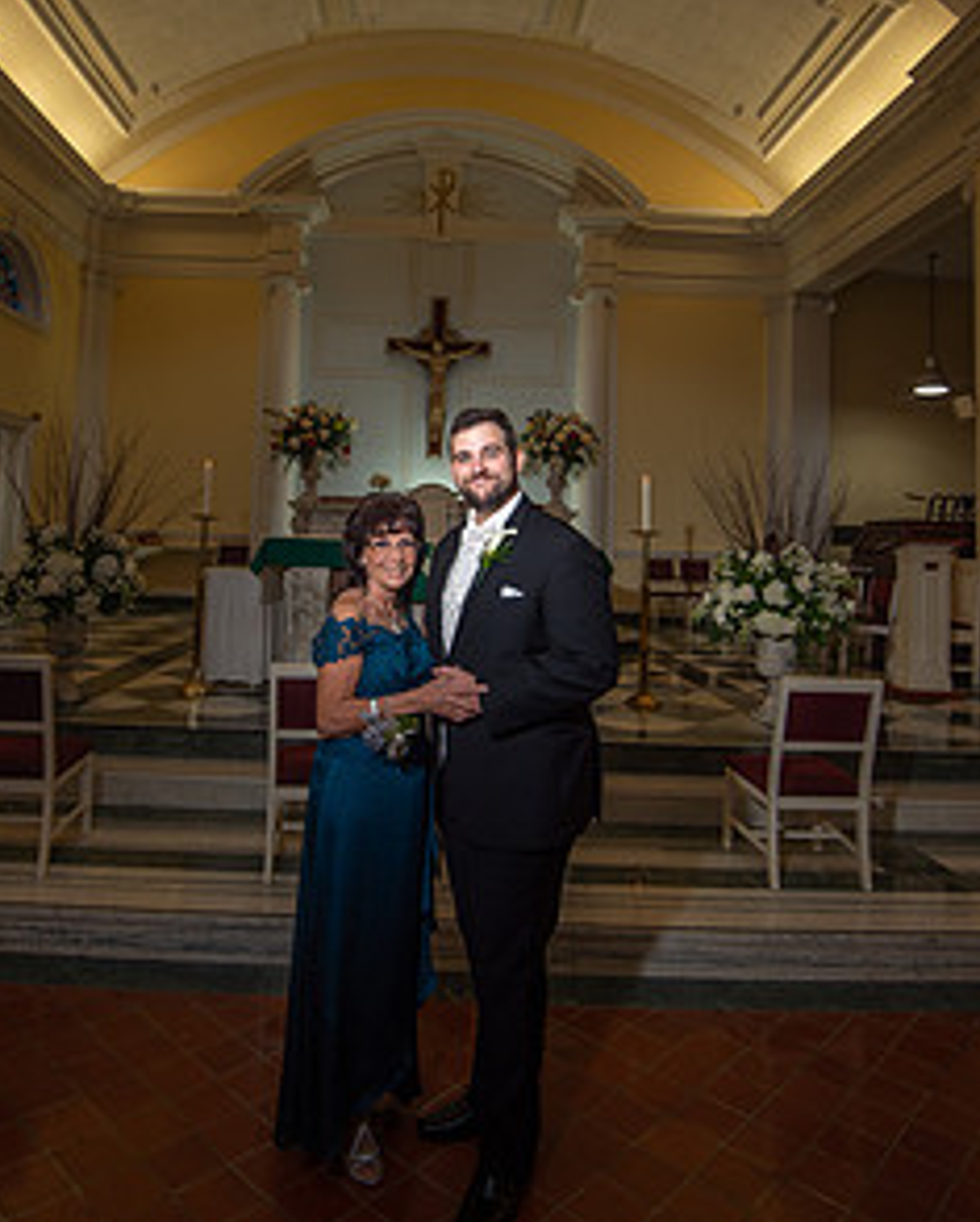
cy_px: 488
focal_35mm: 23
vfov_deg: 71.8
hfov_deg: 60.8
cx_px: 440
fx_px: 833
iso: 200
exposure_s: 1/125
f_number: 4
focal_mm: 16
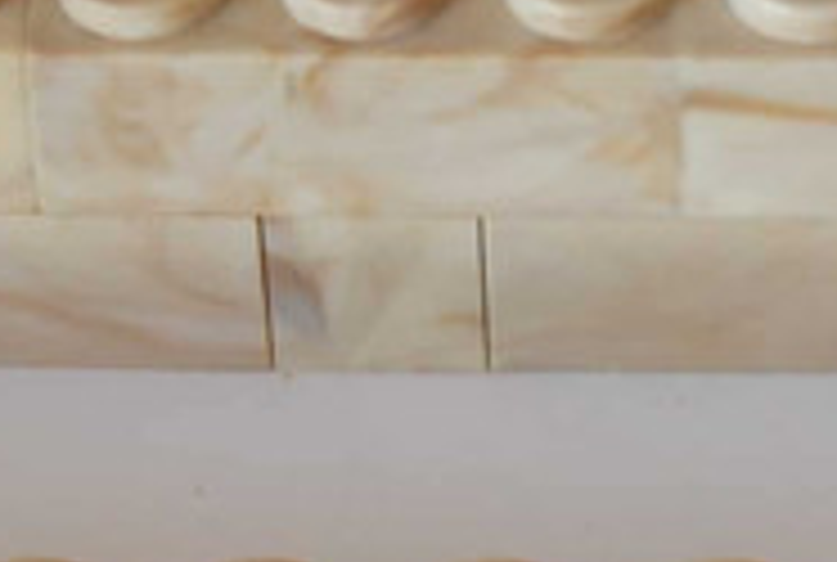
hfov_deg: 6.1
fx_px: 7859
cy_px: 198
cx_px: 898
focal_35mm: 337
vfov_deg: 4.1
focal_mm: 35
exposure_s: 1/160
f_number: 4.2
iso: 400
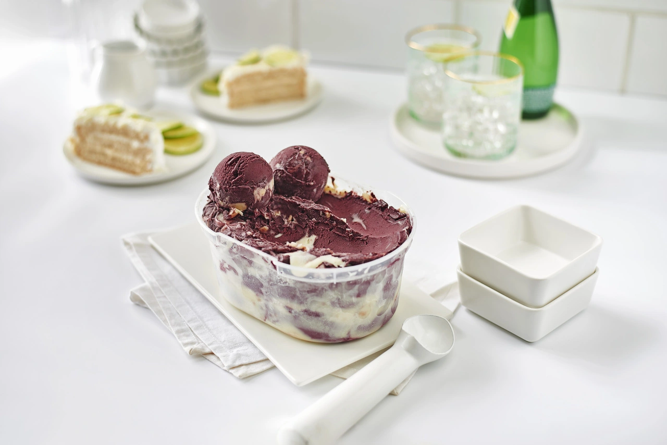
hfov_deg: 39.6
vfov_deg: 27.0
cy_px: 222
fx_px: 927
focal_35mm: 50
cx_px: 334
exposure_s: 1/200
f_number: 2.8
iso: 100
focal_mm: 50
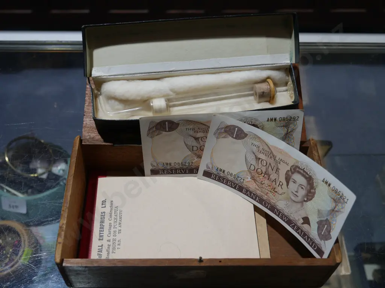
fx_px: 467
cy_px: 144
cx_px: 192
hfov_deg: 44.8
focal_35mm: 42
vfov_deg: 34.3
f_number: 4.6
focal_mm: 21
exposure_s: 1/80
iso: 200
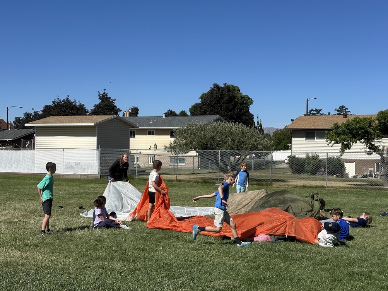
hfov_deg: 38.9
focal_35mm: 49
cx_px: 193
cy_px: 145
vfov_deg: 29.7
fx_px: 549
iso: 64
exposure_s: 1/7092
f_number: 1.78
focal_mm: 6.86
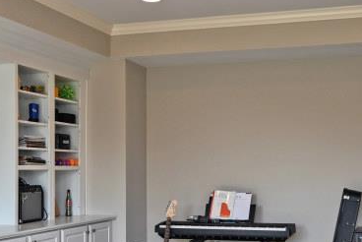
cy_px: 164
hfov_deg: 34.8
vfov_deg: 23.7
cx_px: 228
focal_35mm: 57
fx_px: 574
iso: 200
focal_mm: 14
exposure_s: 1/80
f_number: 4.5
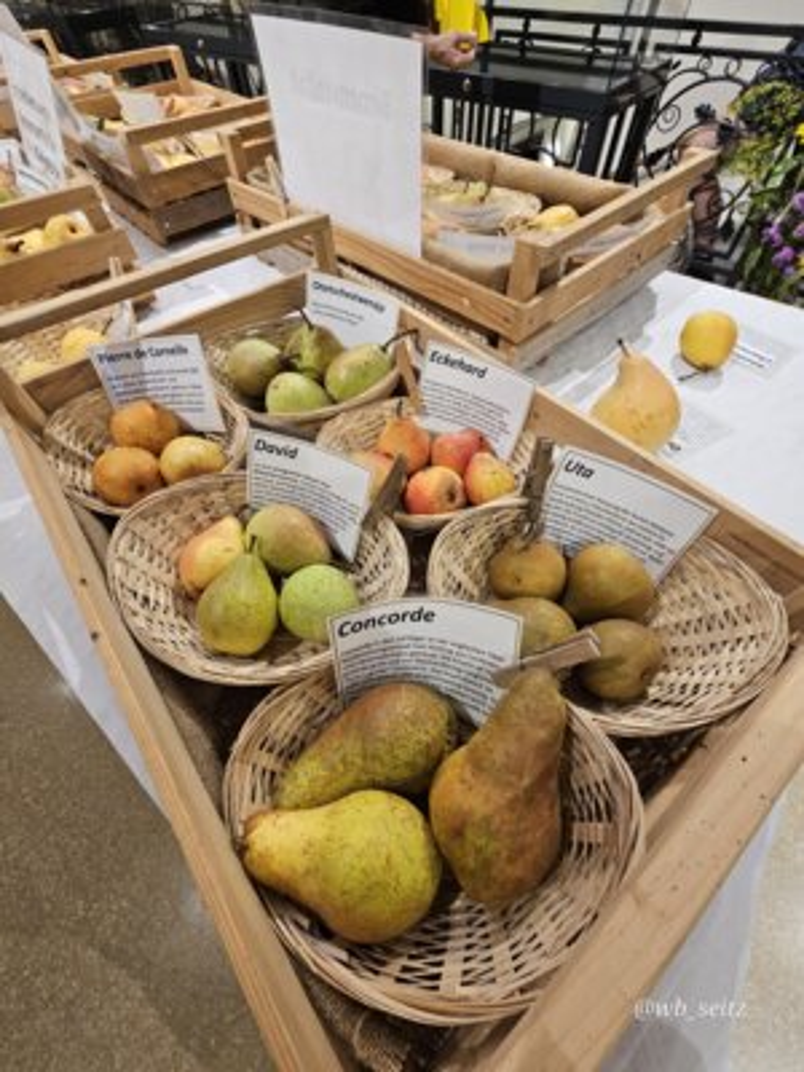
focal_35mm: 13
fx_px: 403
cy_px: 536
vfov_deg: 106.2
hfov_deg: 89.9
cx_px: 402
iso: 160
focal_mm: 2.2
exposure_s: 1/71
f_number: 2.2
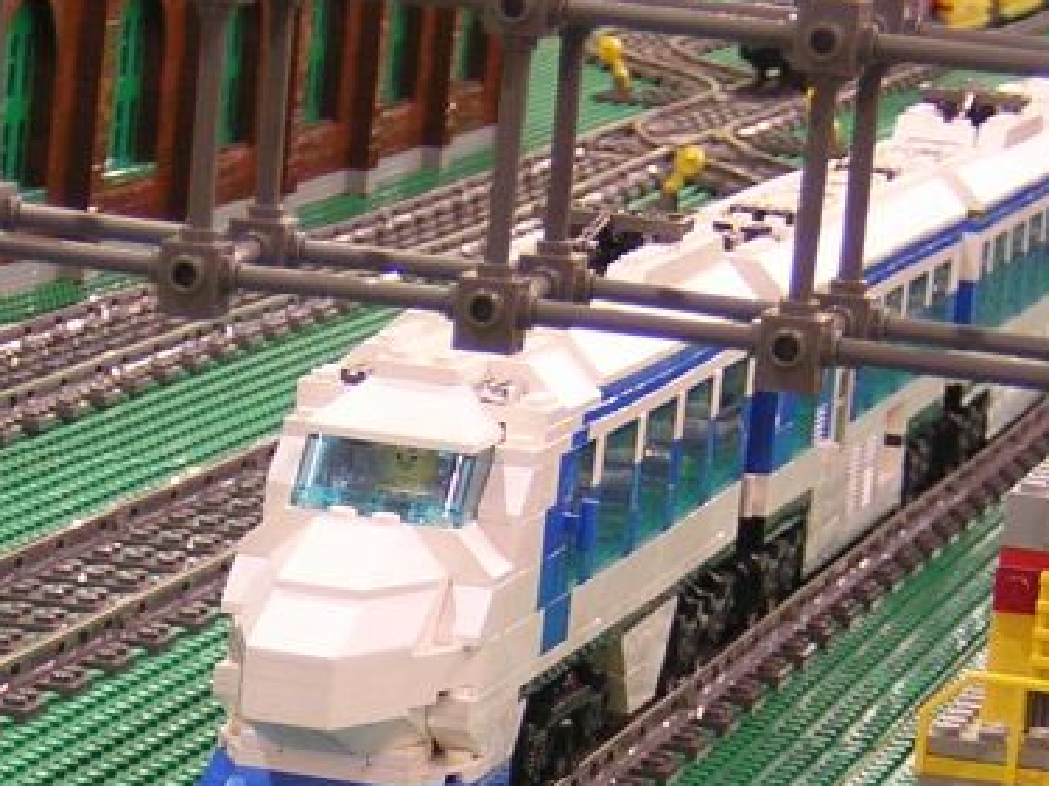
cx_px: 327
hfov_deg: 10.4
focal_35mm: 190
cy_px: 649
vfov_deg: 7.8
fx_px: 5756
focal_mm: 11.6
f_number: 4.2
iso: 164
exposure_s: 1/3.5
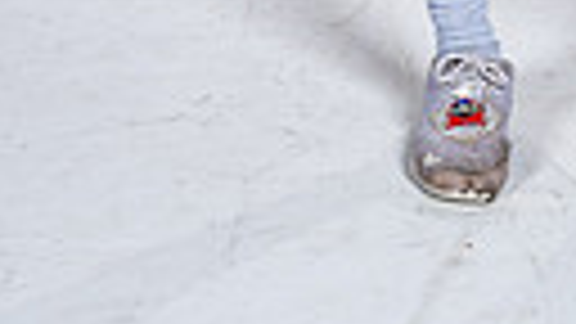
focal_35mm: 257
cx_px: 558
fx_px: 3925
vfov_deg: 4.5
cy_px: -666
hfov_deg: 8.4
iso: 250
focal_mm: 70
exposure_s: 1/320
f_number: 7.1
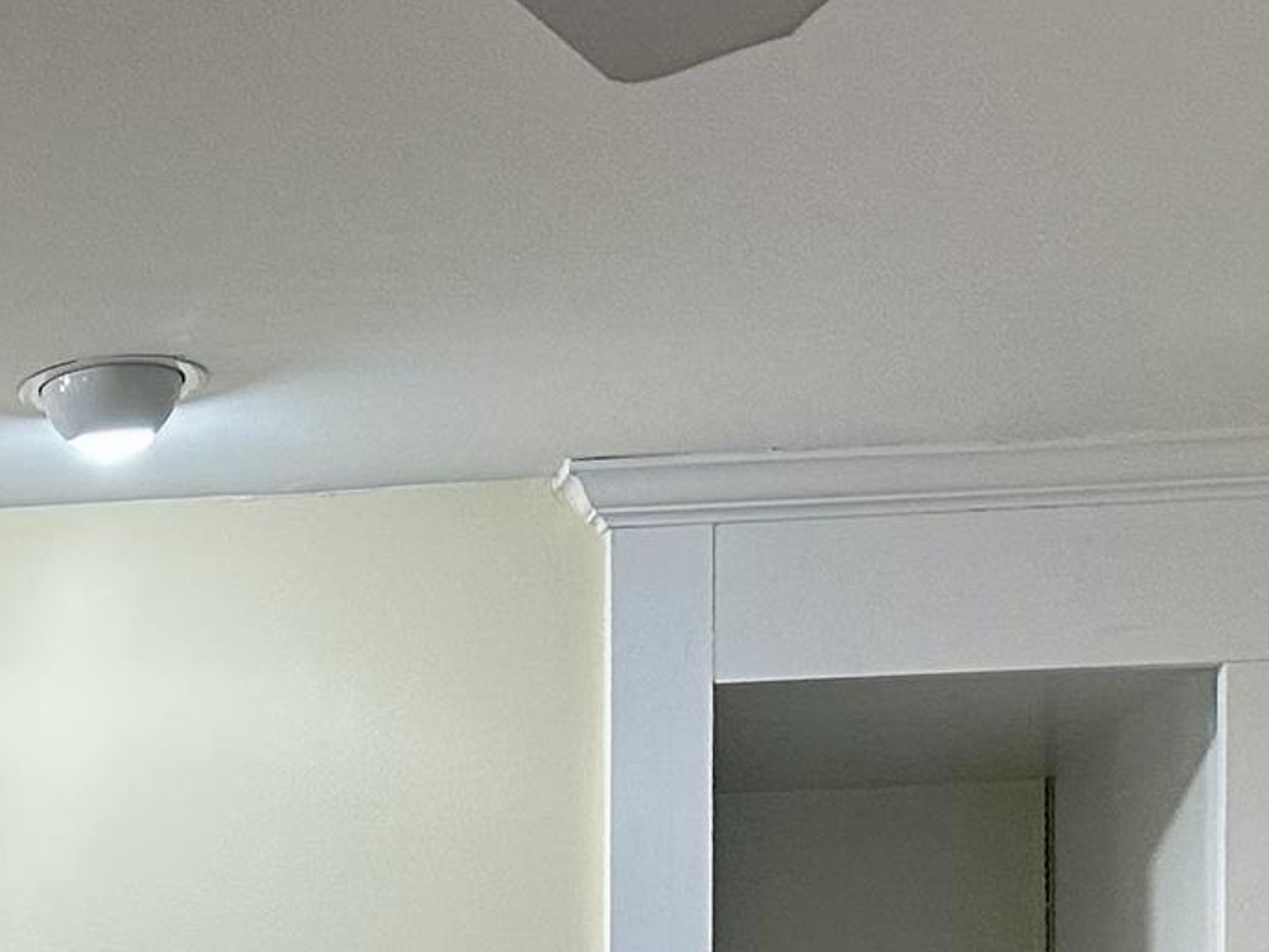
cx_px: -669
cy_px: 1852
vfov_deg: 12.4
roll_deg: +0.6
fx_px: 3923
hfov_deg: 16.6
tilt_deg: -2.4
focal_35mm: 107
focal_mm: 6.86
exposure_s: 1/120
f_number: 1.78
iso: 200
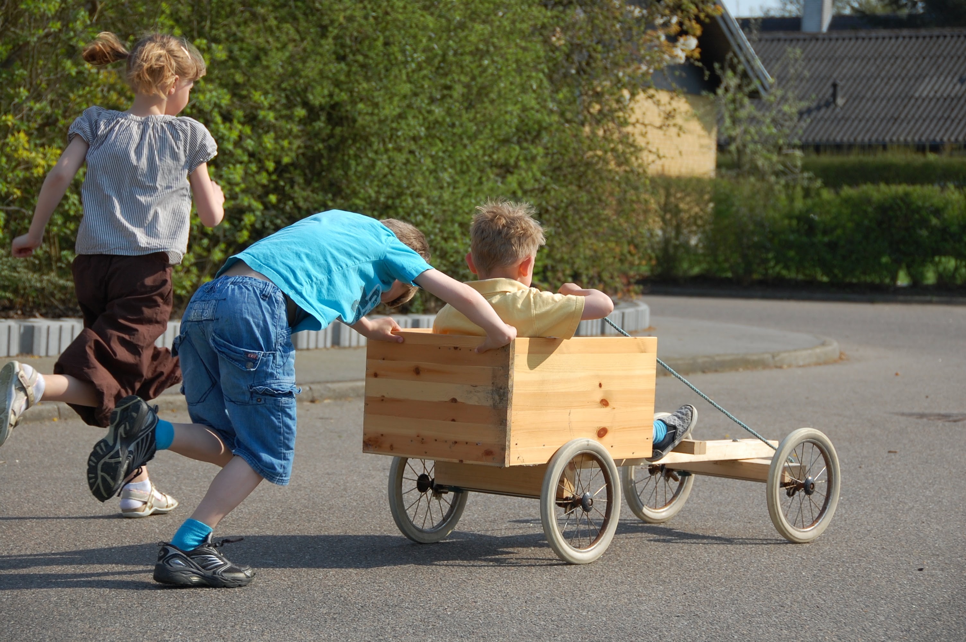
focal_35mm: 123
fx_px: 3298
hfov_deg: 16.7
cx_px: 483
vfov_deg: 11.1
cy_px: 321
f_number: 5.6
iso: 200
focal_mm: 82
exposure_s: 1/800
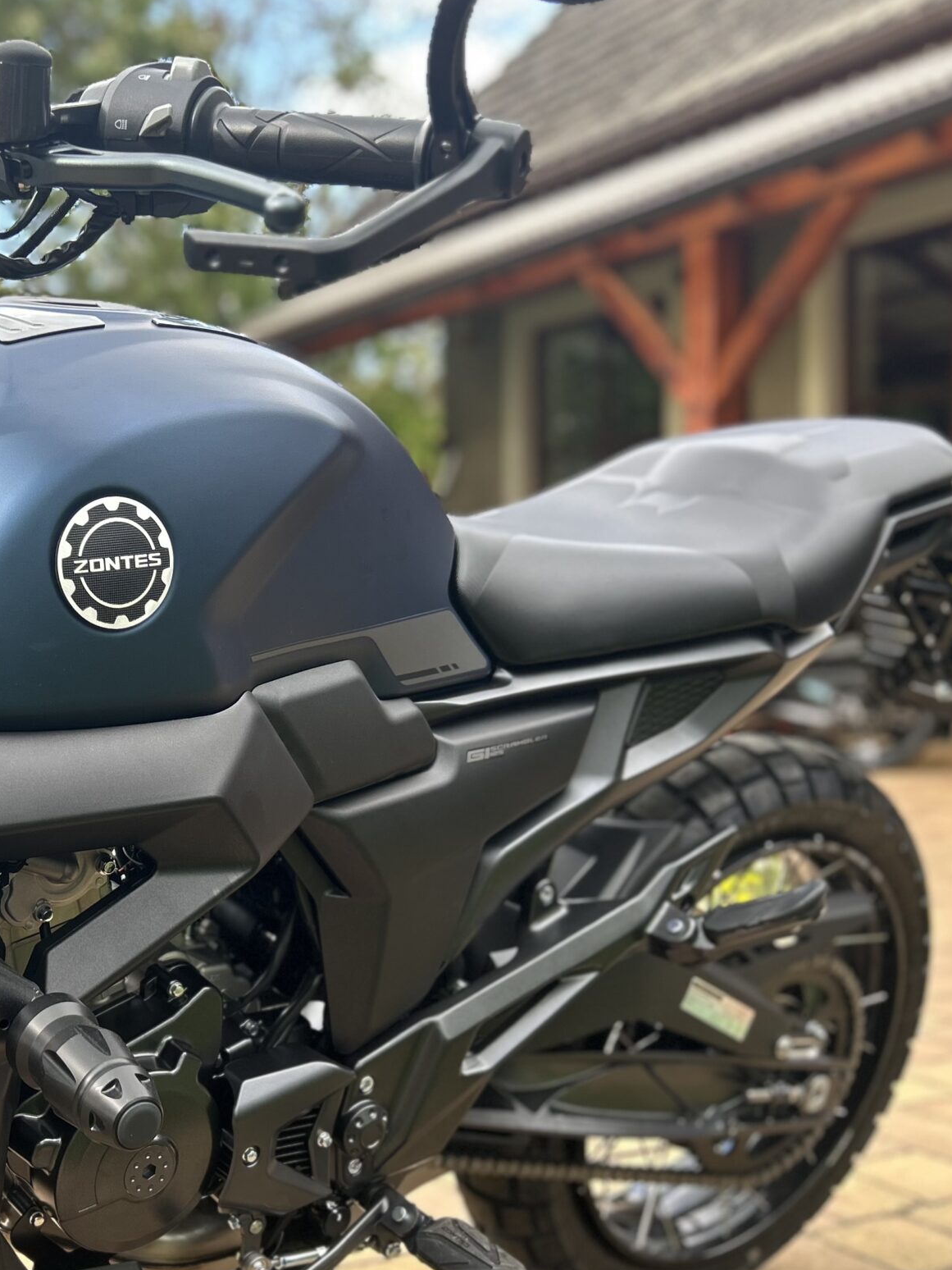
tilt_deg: -4.2
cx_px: 75
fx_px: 1577
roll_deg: +1.8
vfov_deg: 43.7
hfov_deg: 31.8
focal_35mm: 43
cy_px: 727
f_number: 1.5
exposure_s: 1/270
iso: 40
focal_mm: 5.7
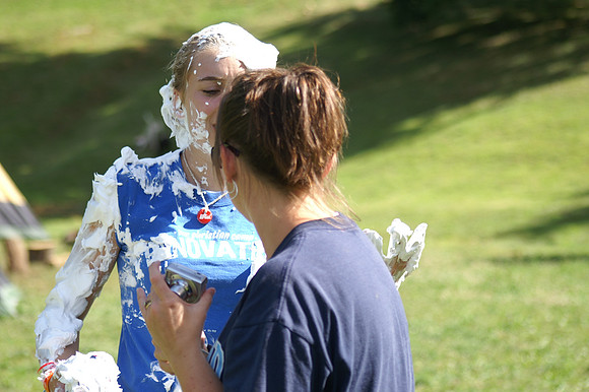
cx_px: 294
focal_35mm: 135
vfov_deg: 10.1
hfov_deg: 15.2
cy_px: 196
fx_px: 2207
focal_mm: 90
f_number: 5
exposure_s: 1/320
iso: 100
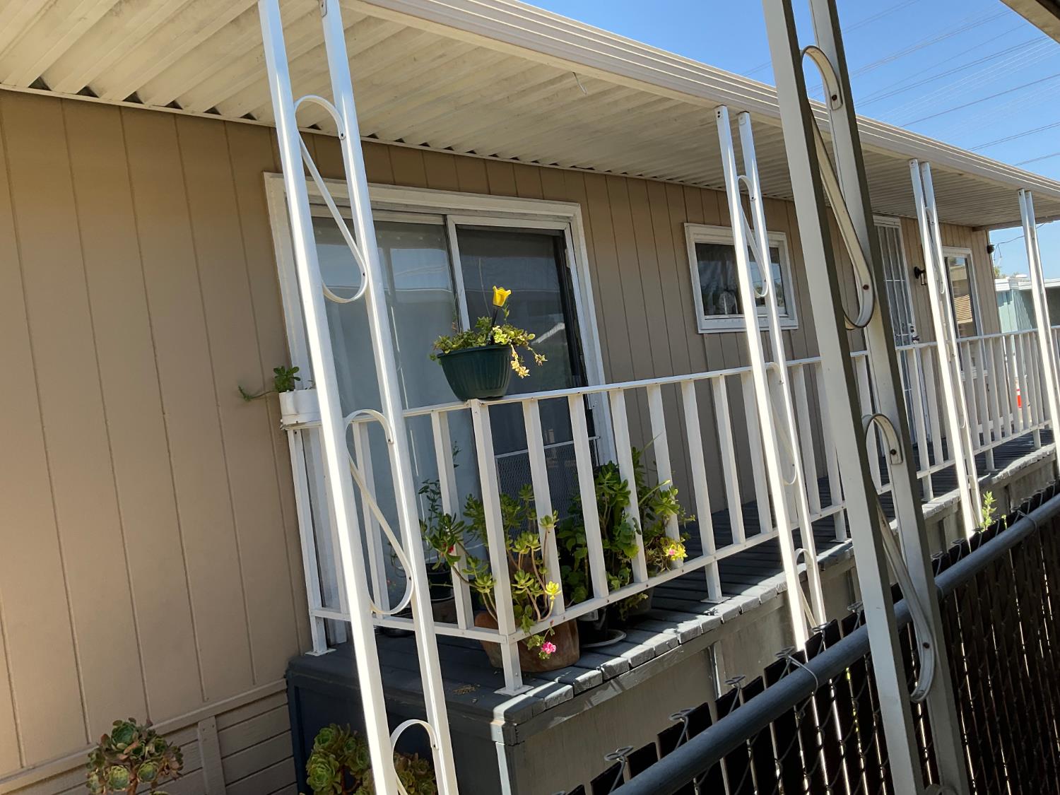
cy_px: 398
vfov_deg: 48.2
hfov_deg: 61.7
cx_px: 530
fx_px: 888
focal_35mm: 29
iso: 16
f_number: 1.8
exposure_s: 1/450
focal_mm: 3
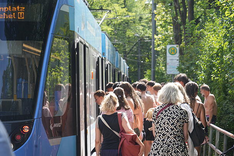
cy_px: 78
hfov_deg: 20.2
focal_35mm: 101
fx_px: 656
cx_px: 117
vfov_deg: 13.6
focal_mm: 101
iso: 200
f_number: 5.6
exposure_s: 1/160
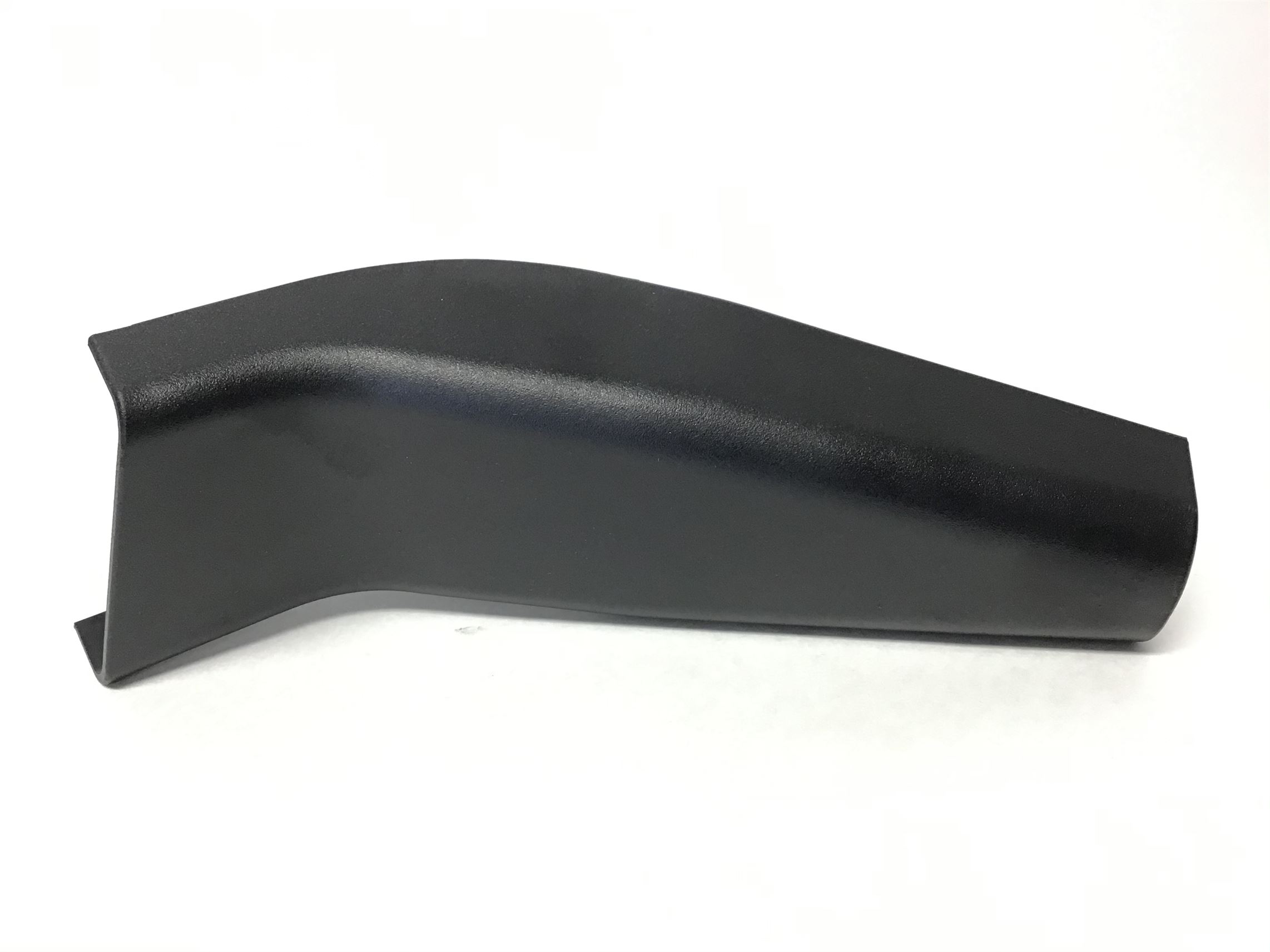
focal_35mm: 31
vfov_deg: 45.4
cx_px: 635
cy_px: 476
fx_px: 1137
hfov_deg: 58.4
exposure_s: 1/30
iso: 50
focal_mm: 3.3
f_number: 2.4
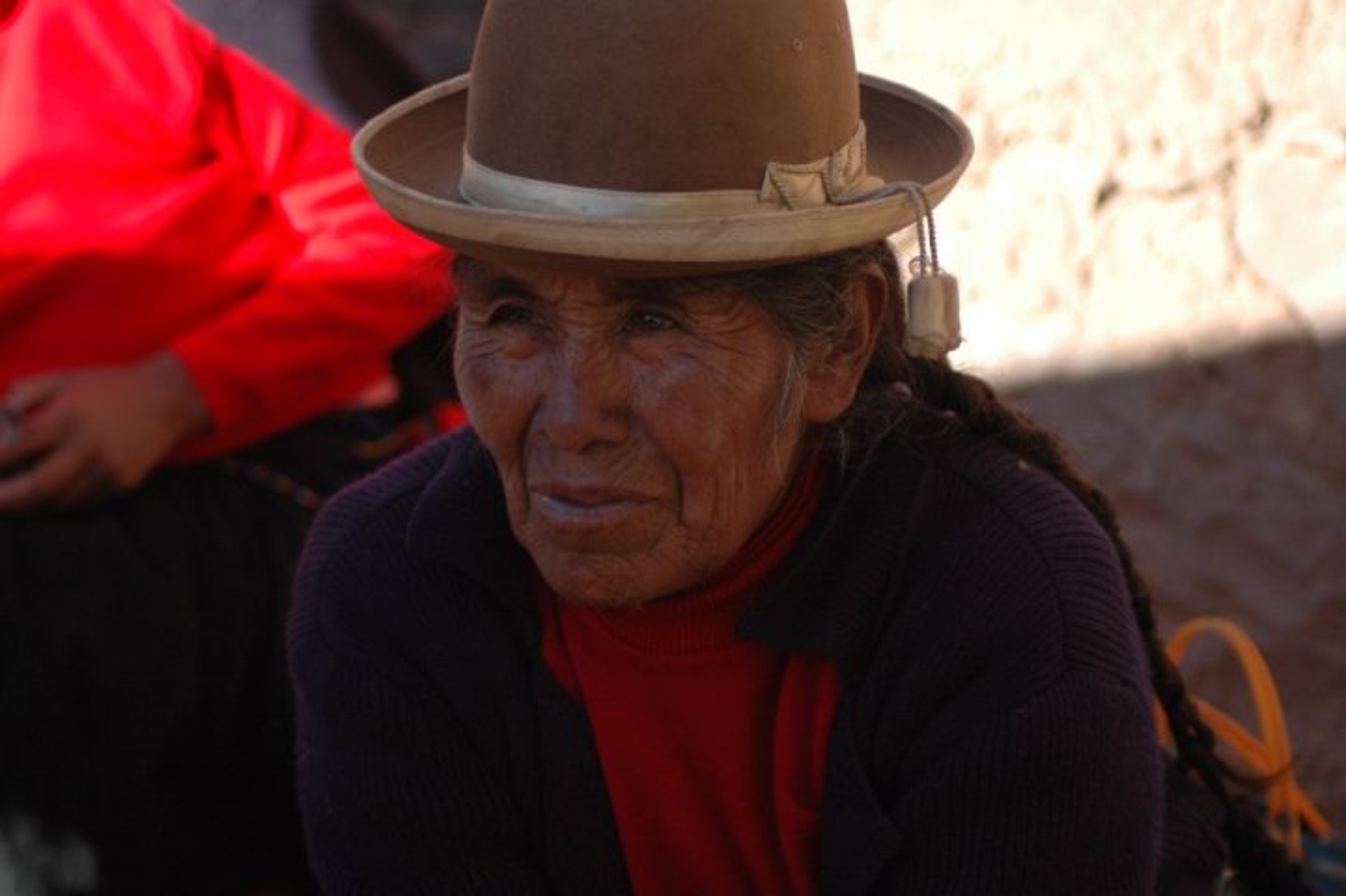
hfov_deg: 19.5
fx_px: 3924
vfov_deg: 13.0
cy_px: 448
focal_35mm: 105
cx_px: 673
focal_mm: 70
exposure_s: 1/500
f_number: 4
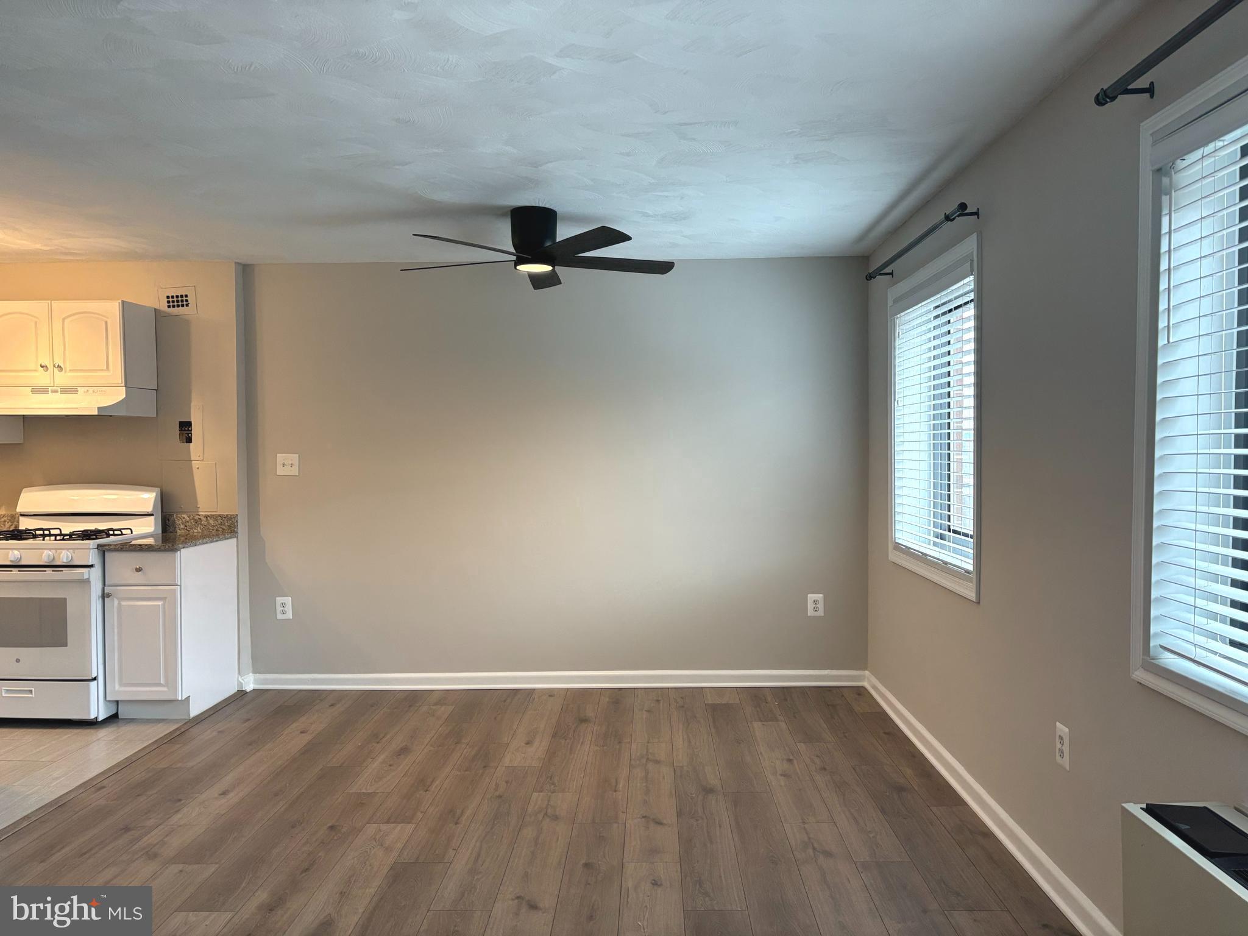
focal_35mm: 26
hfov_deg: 67.3
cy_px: 468
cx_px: 624
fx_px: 937
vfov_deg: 53.1
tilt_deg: -1.6
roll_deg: -0.3
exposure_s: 1/120
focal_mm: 5.96
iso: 125
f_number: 1.6
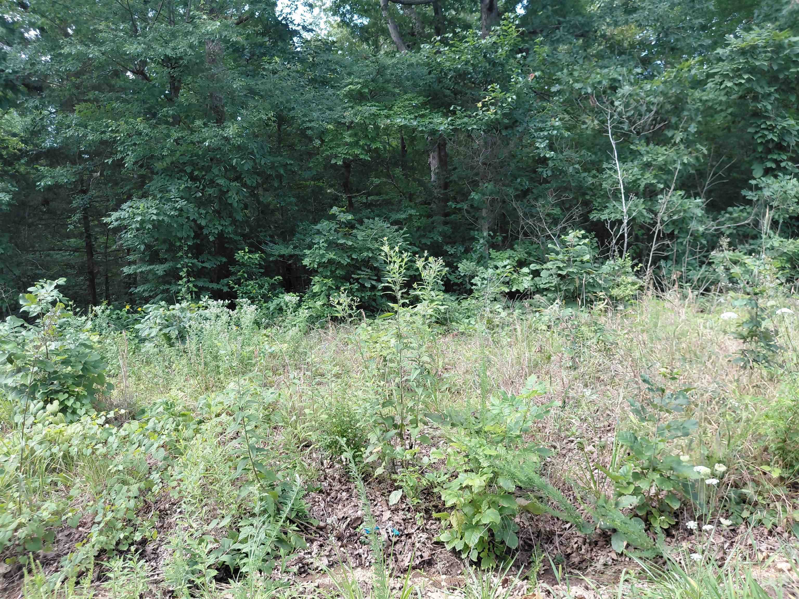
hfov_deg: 69.4
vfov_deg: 54.9
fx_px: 577
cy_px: 300
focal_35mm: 25
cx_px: 400
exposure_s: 1/247
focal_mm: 4.69
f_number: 1.8
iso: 50
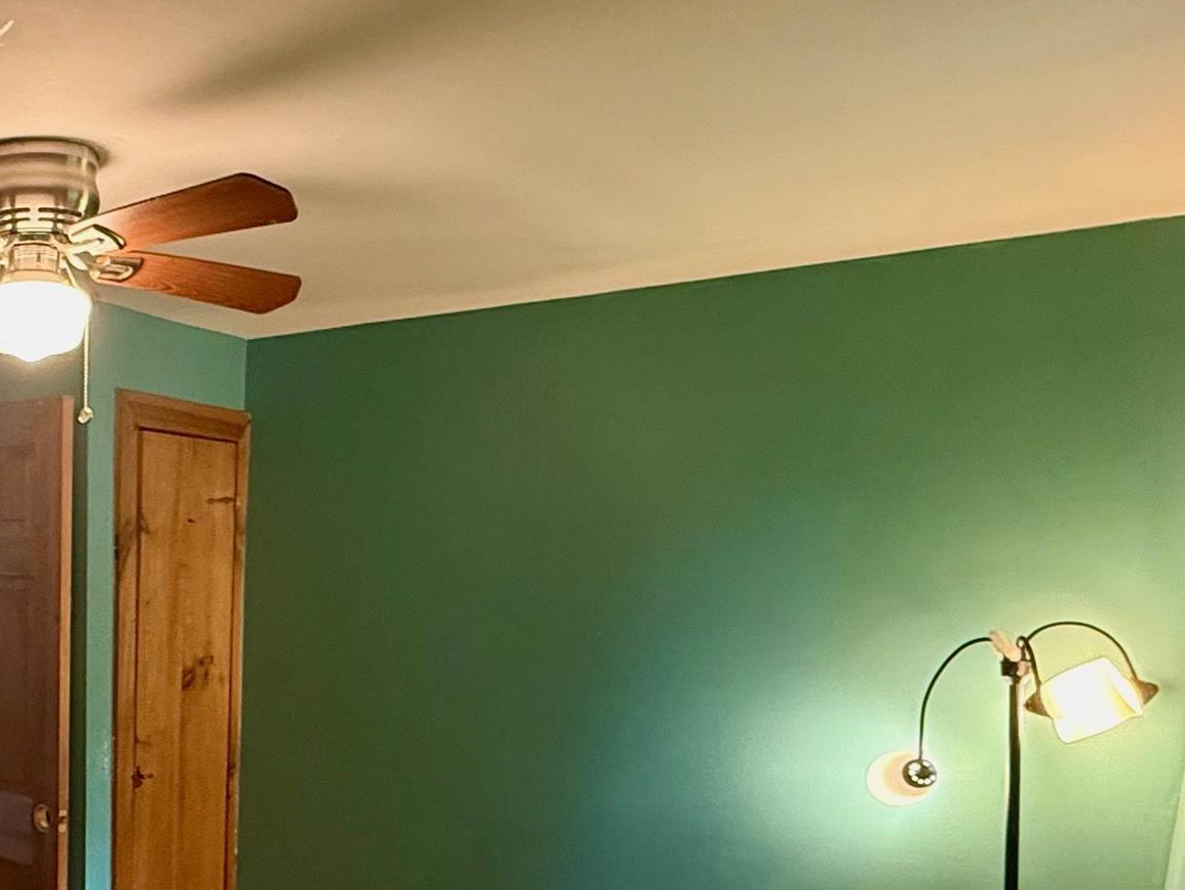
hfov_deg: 43.1
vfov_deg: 36.8
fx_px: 1267
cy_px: 755
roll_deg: +0.5
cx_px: 2
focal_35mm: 37
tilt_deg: -9.5
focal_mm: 2.22
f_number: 2.2
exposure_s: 1/60
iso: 320
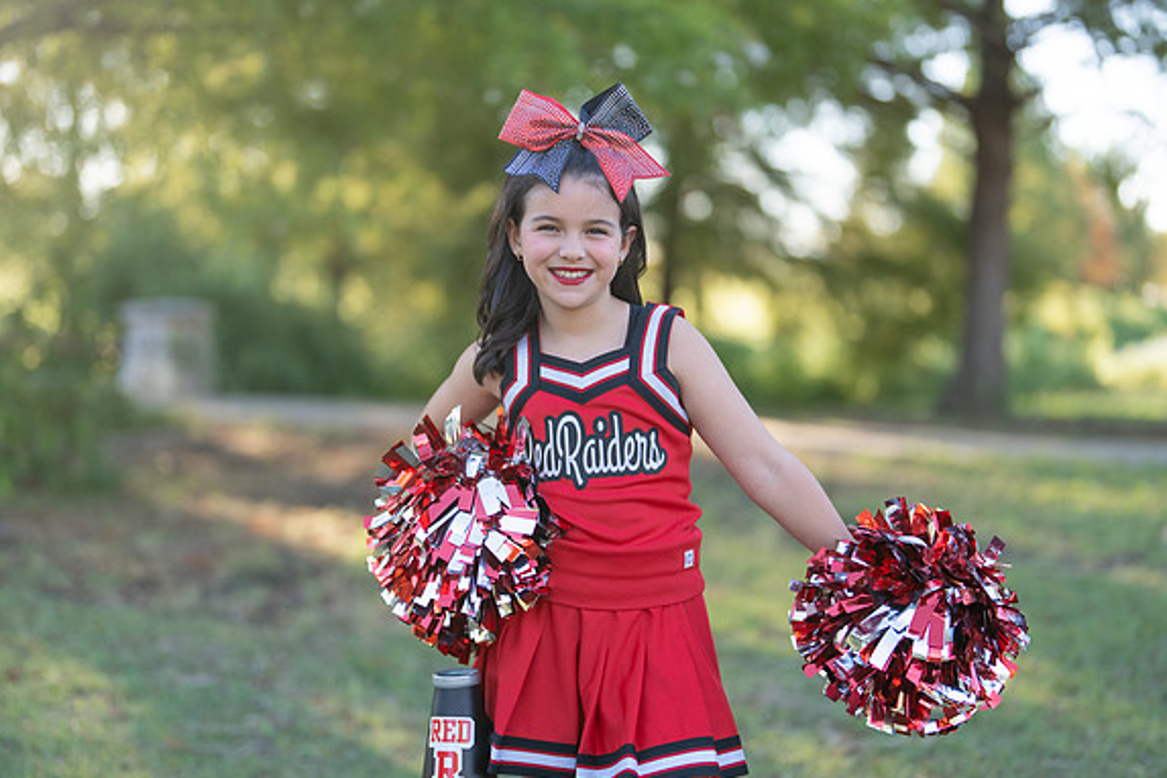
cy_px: 397
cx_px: 580
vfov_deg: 24.6
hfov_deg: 36.2
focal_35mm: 55
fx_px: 1783
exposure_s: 1/1000
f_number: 1.2
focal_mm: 50
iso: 100
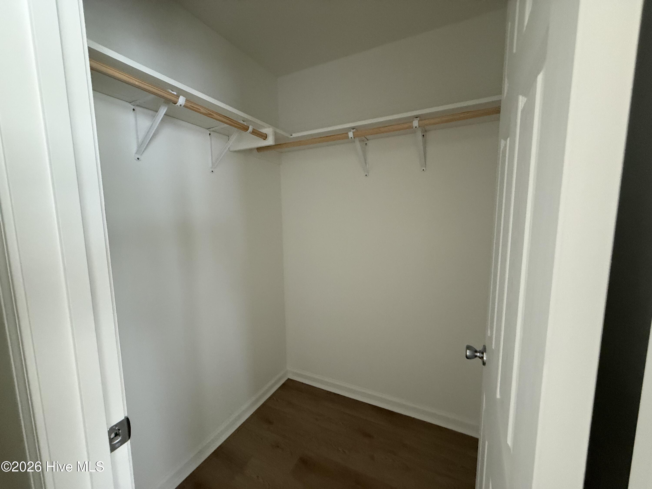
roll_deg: +0.3
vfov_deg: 85.7
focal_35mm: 14
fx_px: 264
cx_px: 326
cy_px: 244
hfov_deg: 102.1
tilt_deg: -5.6
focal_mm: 2.22
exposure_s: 1/60
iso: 400
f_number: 2.2
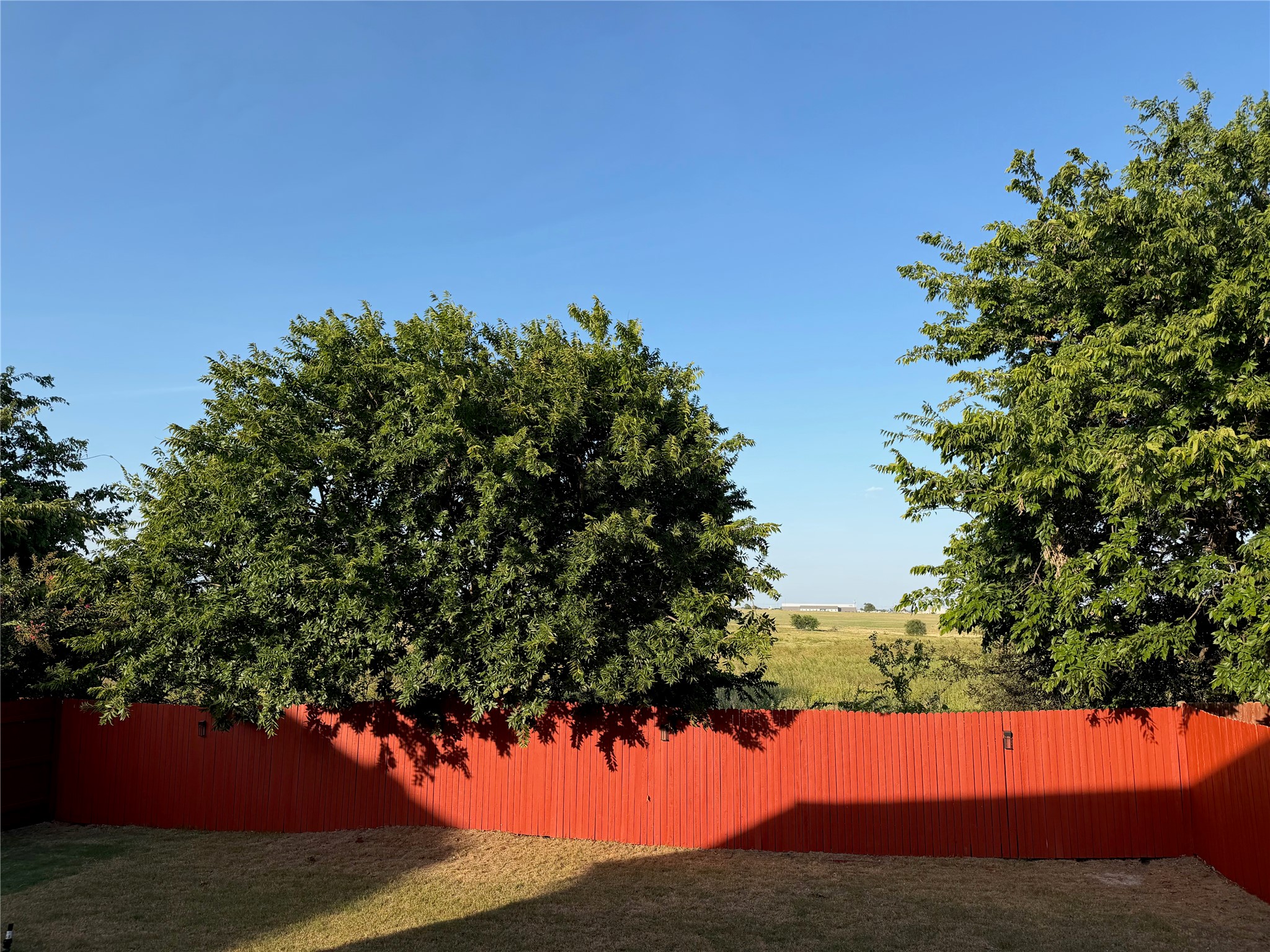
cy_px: 476
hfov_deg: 71.6
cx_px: 635
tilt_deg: +8.7
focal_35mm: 24
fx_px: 881
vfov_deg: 56.8
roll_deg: -0.3
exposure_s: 1/2445
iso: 80
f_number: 1.78
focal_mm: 6.76
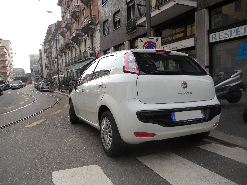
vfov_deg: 51.4
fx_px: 193
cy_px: 92
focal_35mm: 27
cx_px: 124
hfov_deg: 65.3
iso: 80
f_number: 3.2
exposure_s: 1/500
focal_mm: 4.9
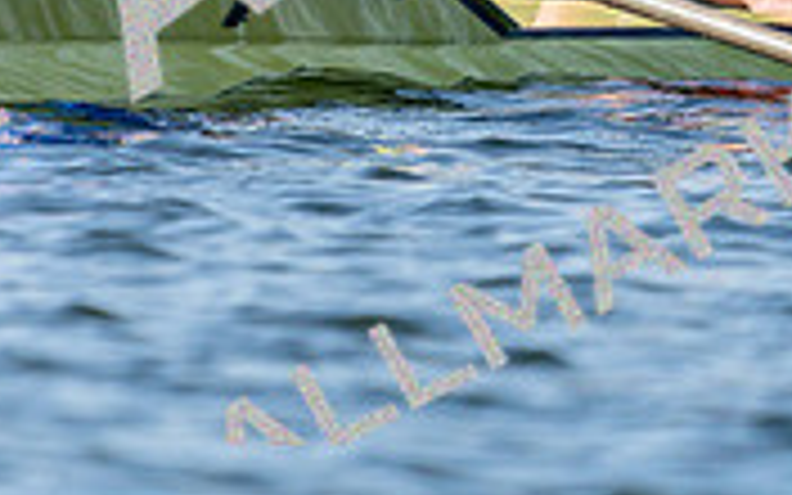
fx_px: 32787
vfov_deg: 0.9
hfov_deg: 1.4
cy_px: -326
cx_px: -279
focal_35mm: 1519
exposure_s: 1/1600
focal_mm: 452
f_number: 6.3
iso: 500
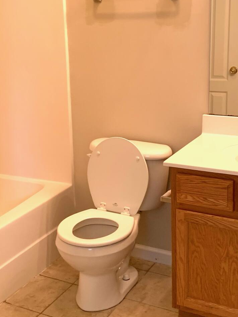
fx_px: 504
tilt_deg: -11.0
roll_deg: +1.4
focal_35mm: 55
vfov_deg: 34.7
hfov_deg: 26.5
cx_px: 90
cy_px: 114
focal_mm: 4.25
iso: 100
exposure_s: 1/60
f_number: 1.8
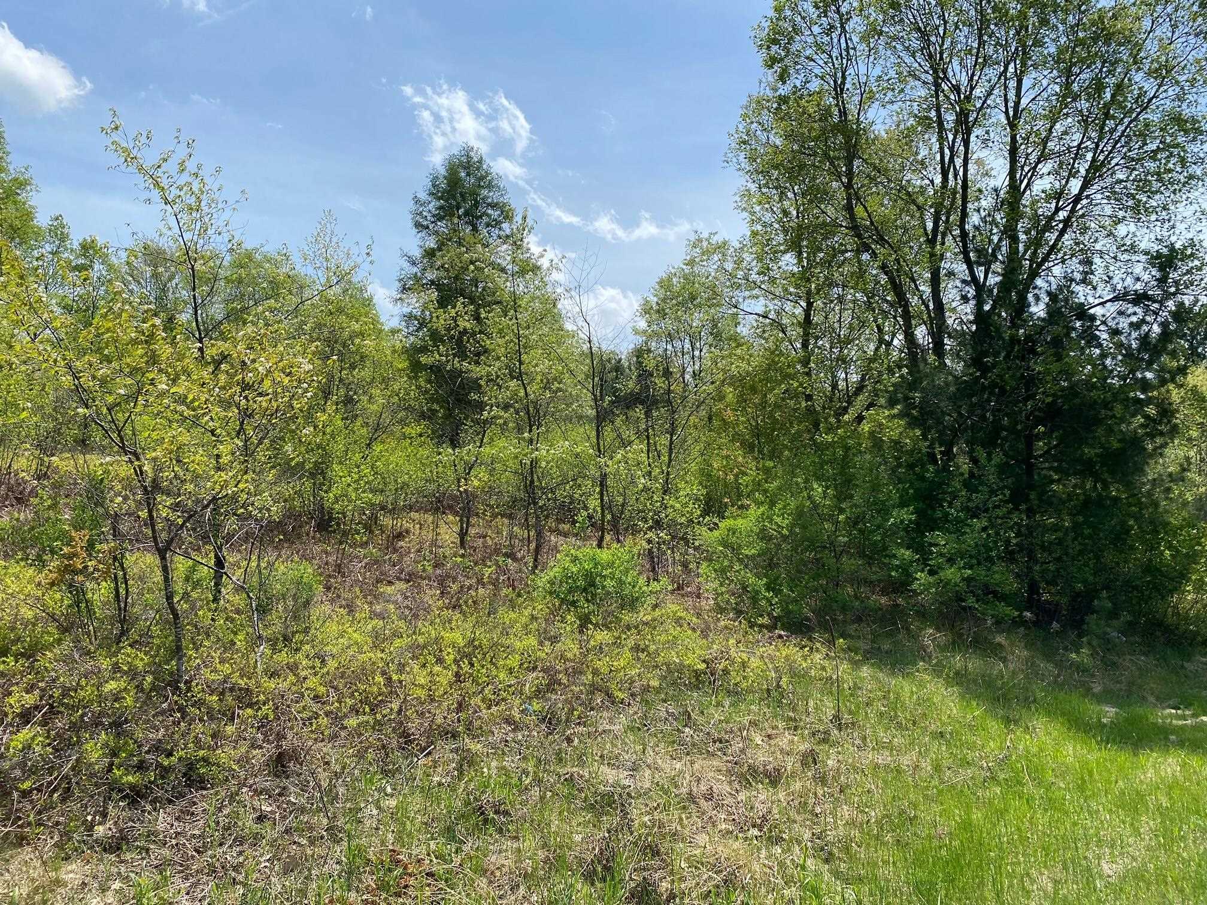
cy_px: 452
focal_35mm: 26
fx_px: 907
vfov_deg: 53.1
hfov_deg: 67.3
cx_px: 604
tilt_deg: +6.2
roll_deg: +0.7
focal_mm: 4.25
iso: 32
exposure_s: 1/2755
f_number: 1.8
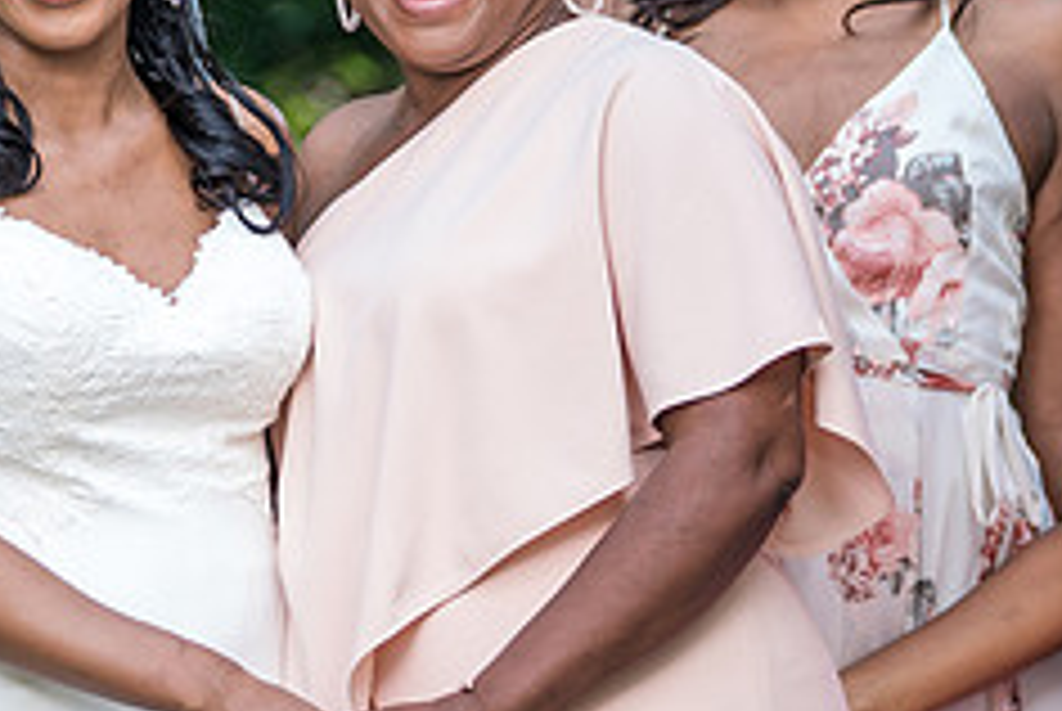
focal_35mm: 289
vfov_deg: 4.8
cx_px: 277
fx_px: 8536
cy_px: 374
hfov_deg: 7.1
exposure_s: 1/200
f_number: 2.8
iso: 125
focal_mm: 101
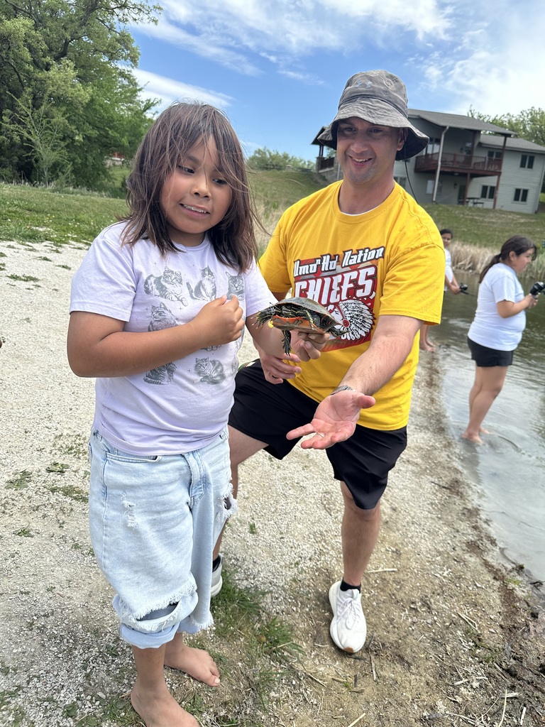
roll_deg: -3.4
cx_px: 272
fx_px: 504
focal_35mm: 24
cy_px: 364
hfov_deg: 56.8
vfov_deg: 71.6
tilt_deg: -15.0
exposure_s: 1/2591
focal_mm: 6.86
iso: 80
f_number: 1.78
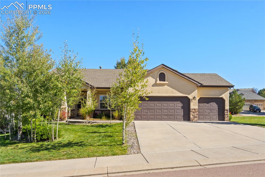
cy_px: 88
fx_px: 184
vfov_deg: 51.3
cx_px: 132
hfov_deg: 71.5
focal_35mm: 25
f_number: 6.3
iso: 100
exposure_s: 1/50
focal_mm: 25
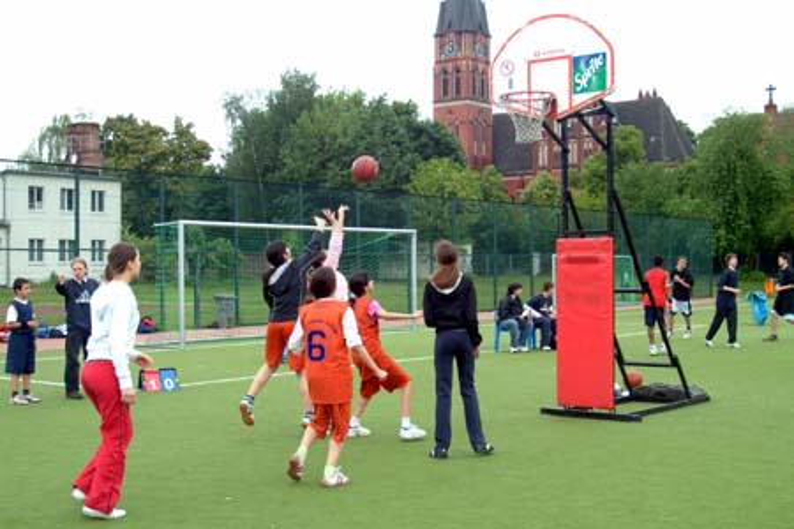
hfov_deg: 43.6
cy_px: 264
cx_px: 397
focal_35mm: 45
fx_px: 992
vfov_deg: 29.9
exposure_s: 1/250
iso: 400
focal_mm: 30
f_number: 8
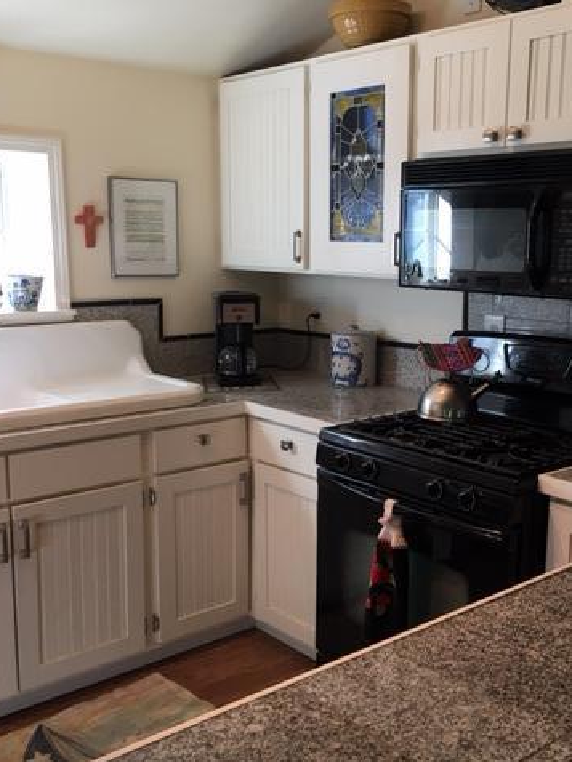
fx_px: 859
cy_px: 383
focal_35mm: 39
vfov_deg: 47.9
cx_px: 341
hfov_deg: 36.7
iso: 32
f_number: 2.2
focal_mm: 4.15
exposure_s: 1/30
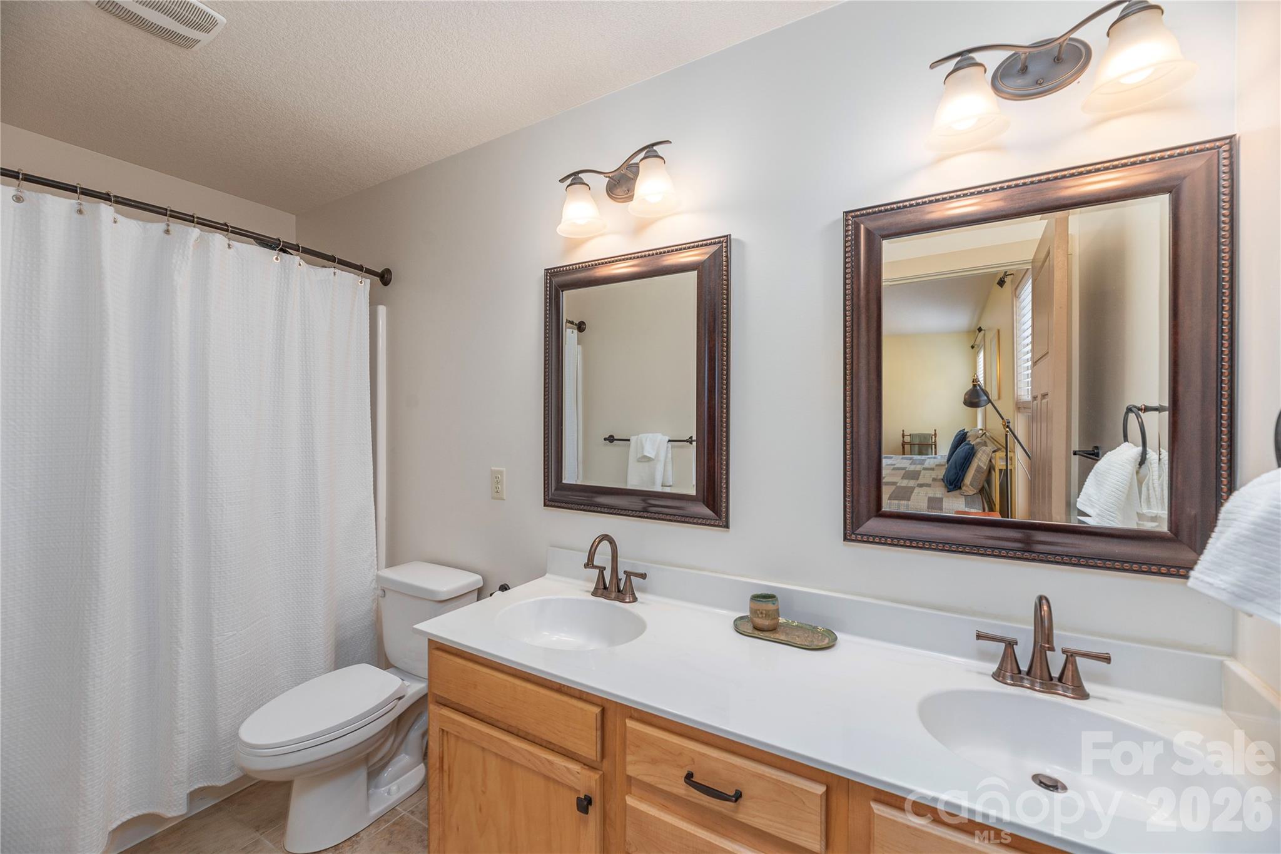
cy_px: 427
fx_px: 498
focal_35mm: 14
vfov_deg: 81.2
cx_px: 640
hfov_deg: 104.3
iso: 320
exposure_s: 1/200
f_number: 7.1
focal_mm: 14
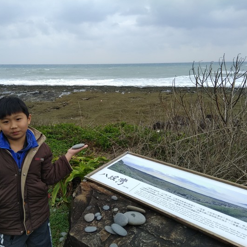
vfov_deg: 62.9
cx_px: 108
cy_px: 123
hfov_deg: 62.7
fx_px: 202
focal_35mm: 25
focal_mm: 3.57
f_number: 2
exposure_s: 1/387
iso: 100
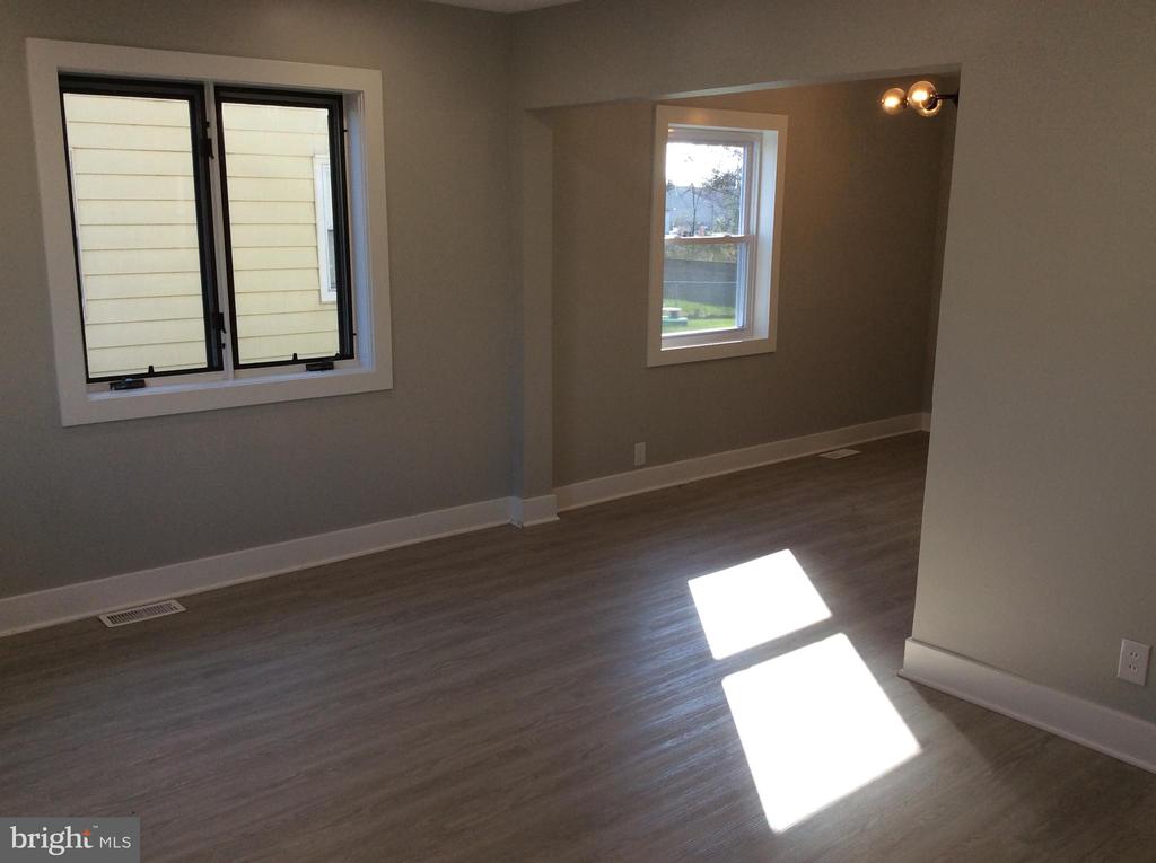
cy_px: 432
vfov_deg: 44.1
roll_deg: +0.0
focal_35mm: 32
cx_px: 578
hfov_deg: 56.9
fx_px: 1067
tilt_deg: -12.2
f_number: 2.4
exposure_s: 1/120
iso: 32
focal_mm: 3.3
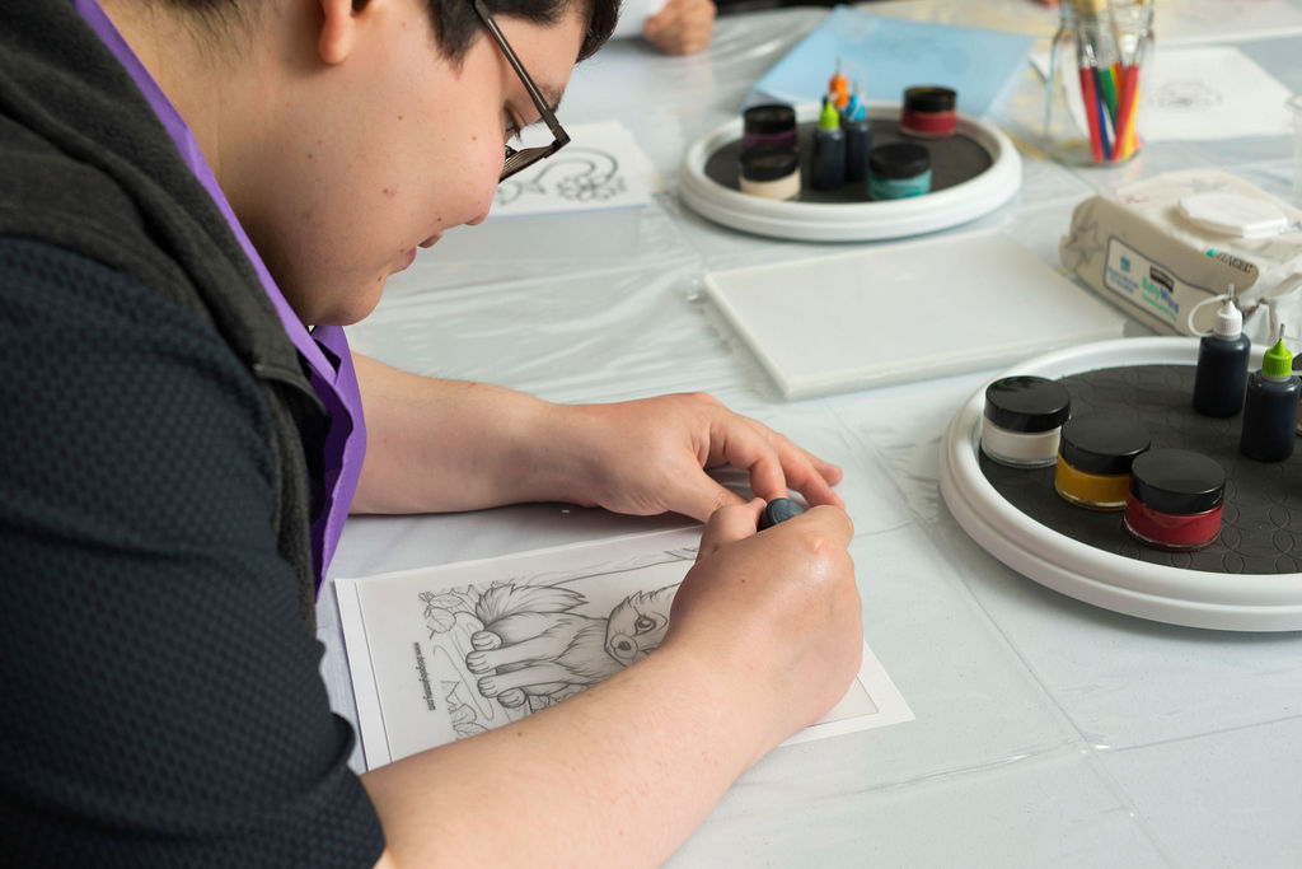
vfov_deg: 37.9
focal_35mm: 35
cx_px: 651
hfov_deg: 54.4
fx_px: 1266
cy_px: 434
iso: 320
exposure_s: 1/125
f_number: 5
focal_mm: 35
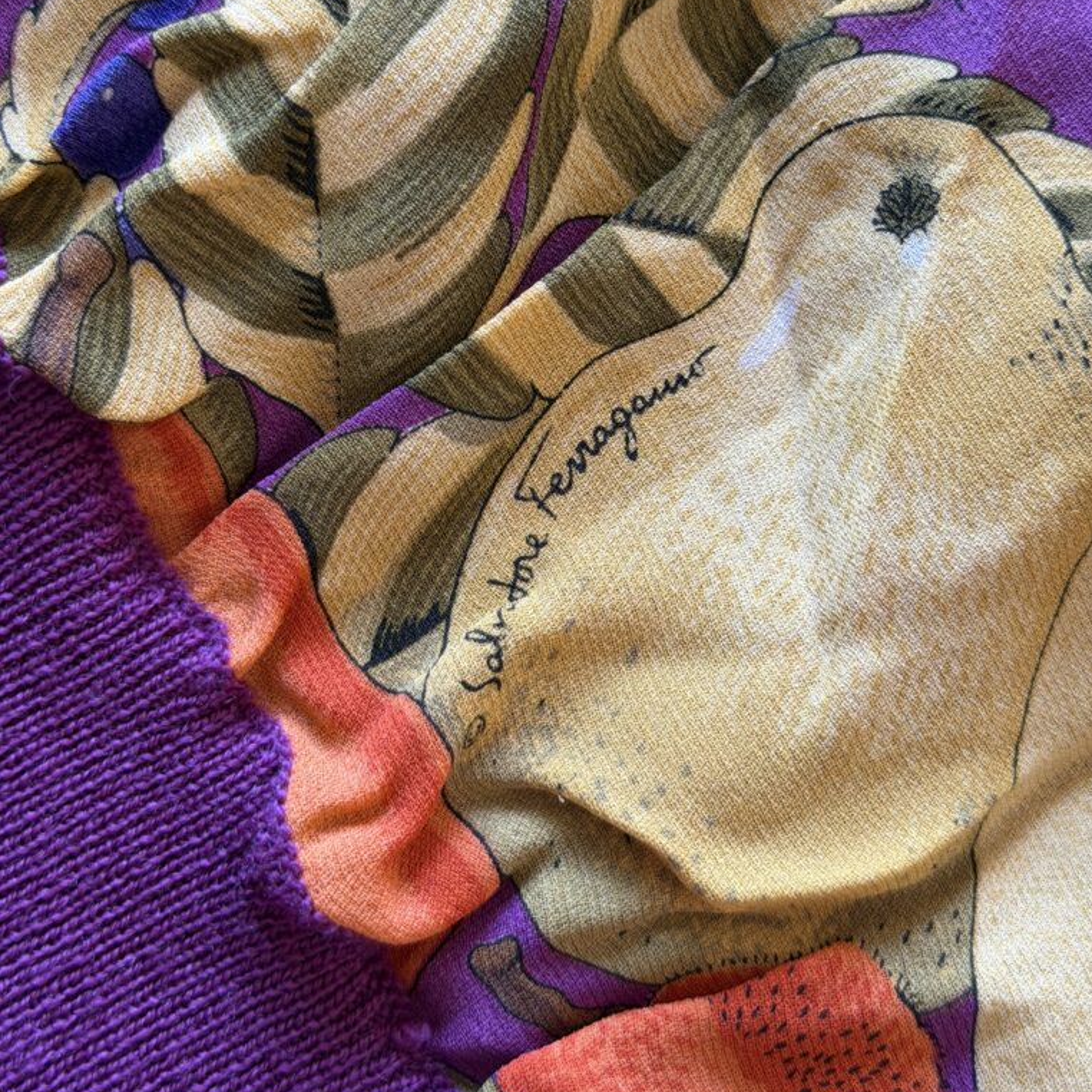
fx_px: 2034
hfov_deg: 30.0
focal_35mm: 57
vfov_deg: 29.9
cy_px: 420
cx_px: 549
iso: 125
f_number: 1.78
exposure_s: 1/60
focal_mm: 6.76
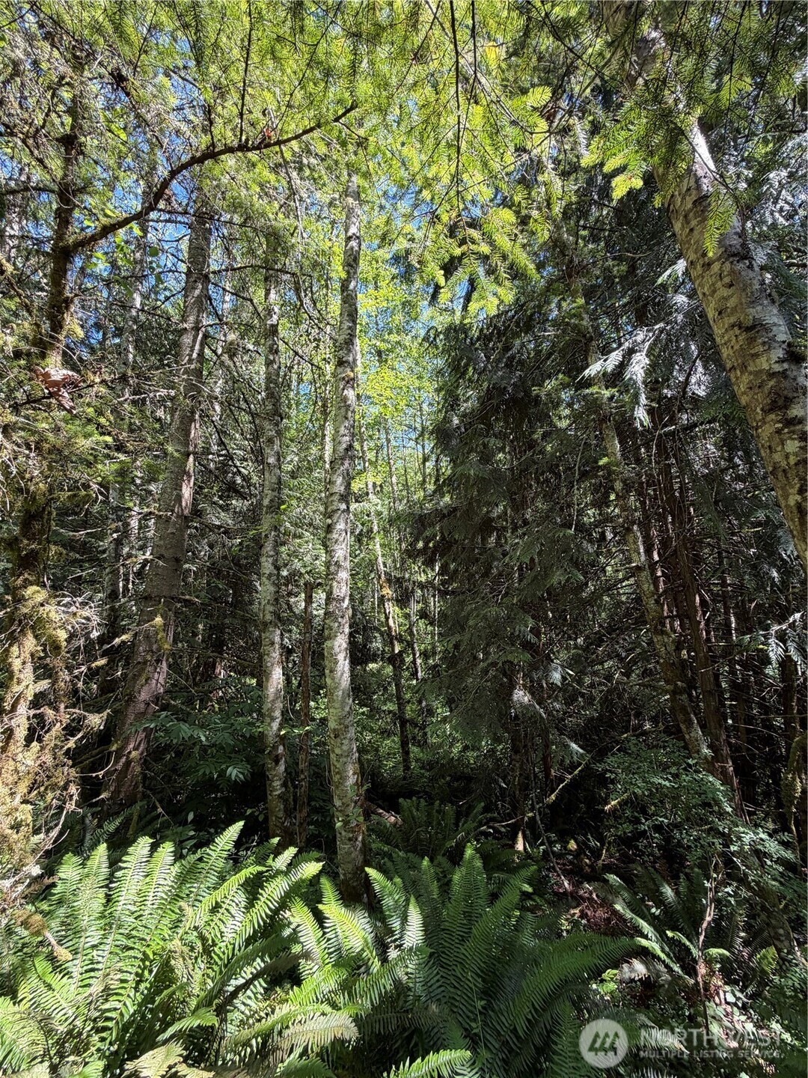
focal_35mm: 14
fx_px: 436
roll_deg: +1.5
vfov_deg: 102.1
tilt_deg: +10.5
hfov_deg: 85.7
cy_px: 539
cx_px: 404
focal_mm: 2.22
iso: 64
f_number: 2.2
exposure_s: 1/121
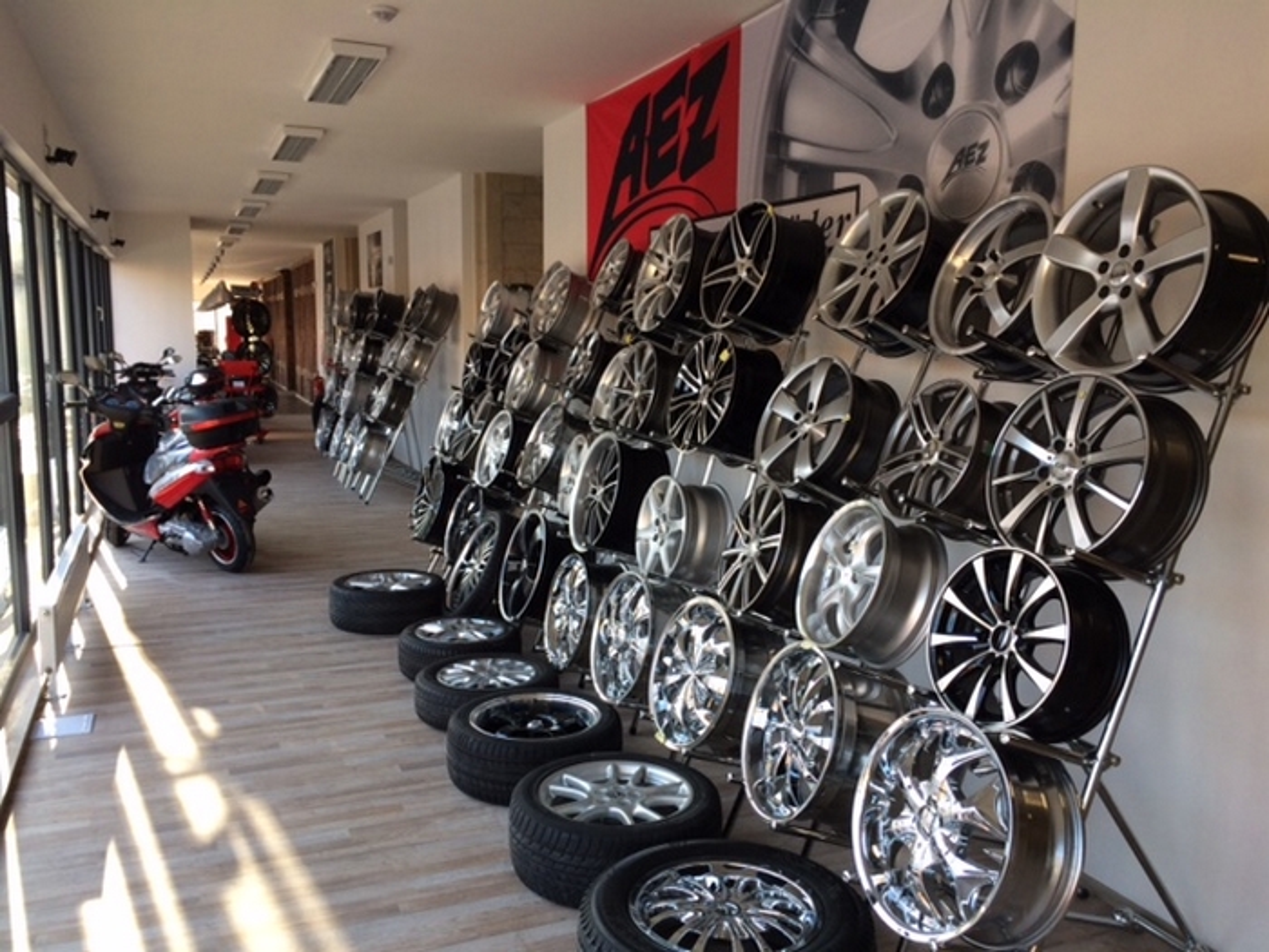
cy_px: 476
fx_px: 1063
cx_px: 634
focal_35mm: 29
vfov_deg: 48.2
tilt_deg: -7.6
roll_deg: -2.1
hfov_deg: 61.7
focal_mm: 4.15
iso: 50
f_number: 2.2
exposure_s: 1/100
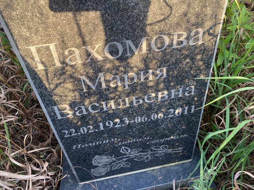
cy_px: 95
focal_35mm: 26
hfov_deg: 67.3
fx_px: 191
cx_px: 127
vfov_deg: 53.1
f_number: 1.8
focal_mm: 4.25
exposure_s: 1/121
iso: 64
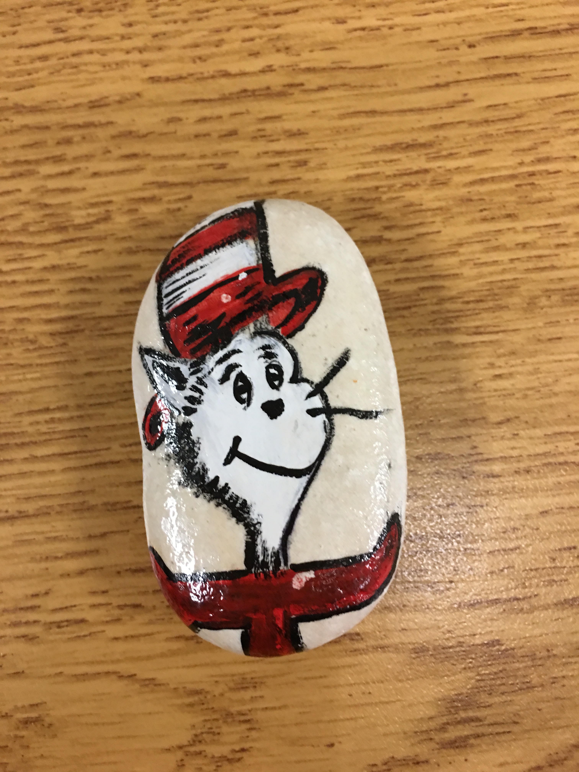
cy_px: 386
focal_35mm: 29
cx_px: 290
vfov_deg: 61.7
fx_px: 647
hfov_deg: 48.2
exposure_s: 1/15
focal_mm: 4.15
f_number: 2.2
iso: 64
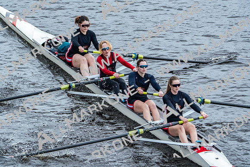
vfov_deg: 3.2
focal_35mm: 433
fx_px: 3008
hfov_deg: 4.8
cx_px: 125
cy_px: 84
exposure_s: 1/1000
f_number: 6.3
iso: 2500
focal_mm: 433
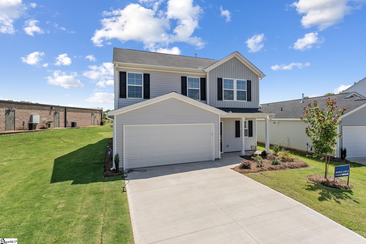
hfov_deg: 91.6
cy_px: 122
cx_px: 183
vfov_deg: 68.9
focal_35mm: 18
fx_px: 178
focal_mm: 17.5
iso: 100
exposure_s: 1/640
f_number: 5.6
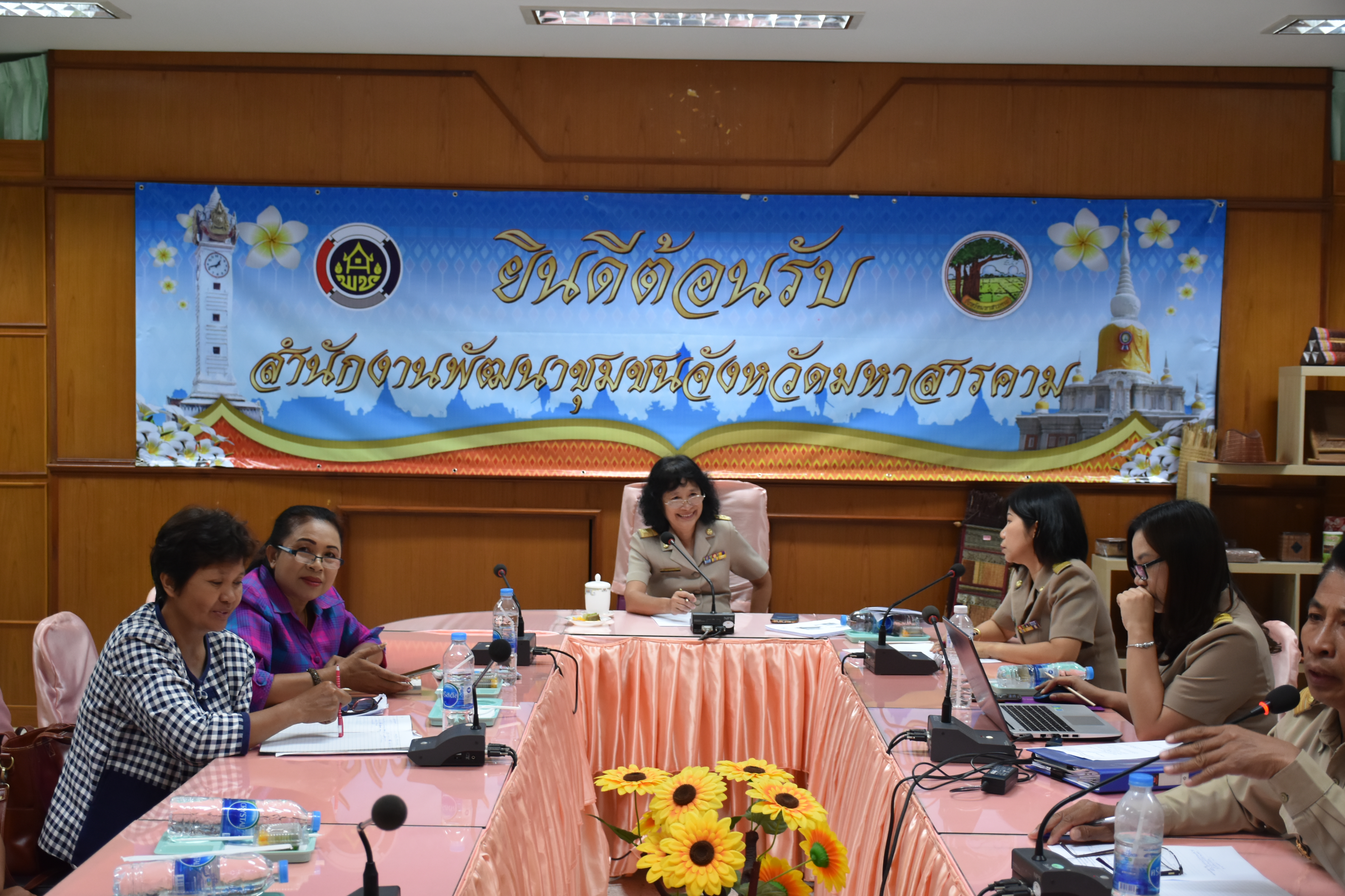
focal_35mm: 48
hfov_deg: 41.1
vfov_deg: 28.1
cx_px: 672
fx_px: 1793
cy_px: 448
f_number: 4
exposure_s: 1/60
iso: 800
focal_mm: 32
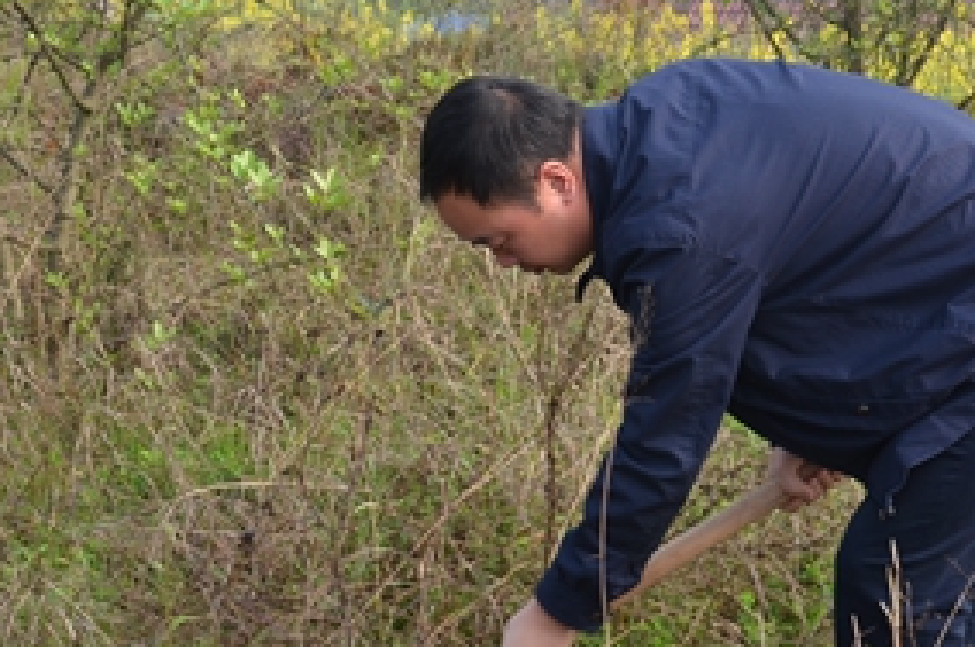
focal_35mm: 90
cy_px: 428
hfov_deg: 22.6
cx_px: 627
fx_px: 2435
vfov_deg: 15.1
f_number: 7.1
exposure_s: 1/200
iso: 200
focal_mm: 34
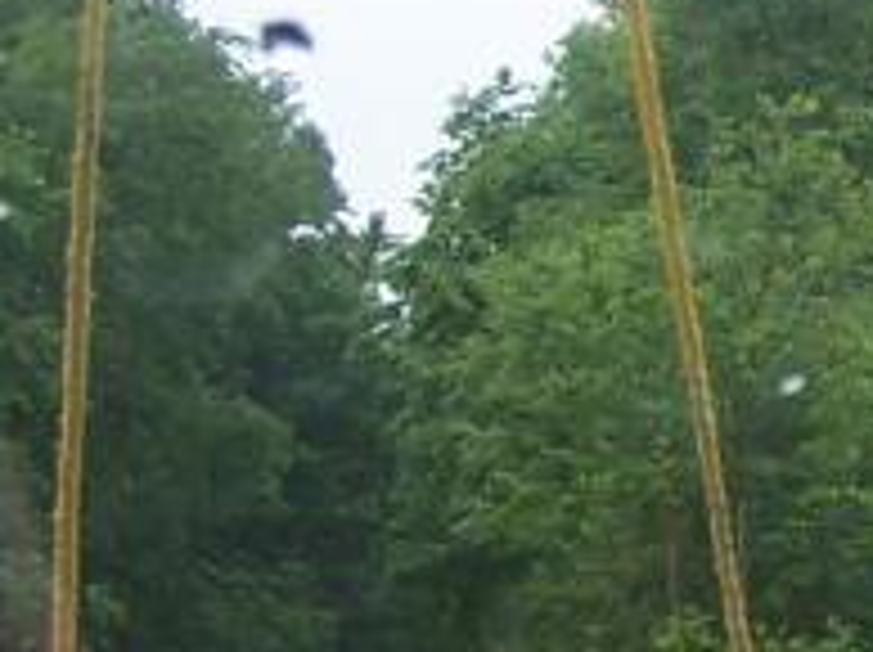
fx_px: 5063
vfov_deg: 7.4
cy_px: 508
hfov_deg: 9.2
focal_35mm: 201
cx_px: 1800
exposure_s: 1/60
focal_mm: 6.3
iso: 80
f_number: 2.8
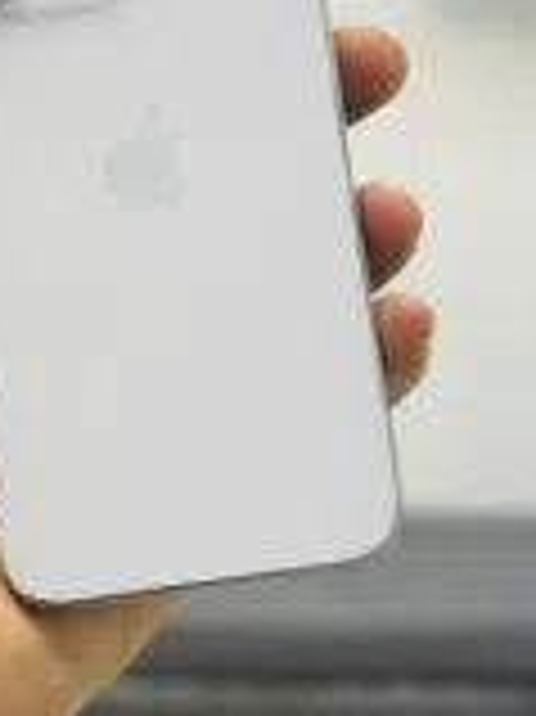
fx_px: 2501
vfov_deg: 16.3
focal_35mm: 121
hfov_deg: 12.2
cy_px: 320
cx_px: 144
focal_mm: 6.76
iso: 64
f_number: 1.78
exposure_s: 1/269
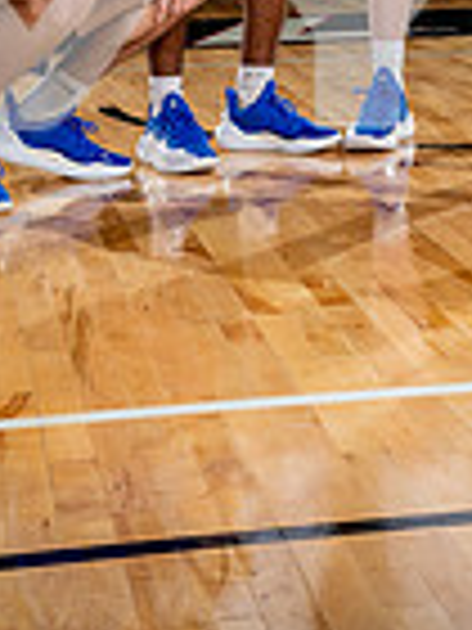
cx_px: 476
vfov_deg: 13.6
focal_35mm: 136
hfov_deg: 10.8
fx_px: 2473
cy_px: -324
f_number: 8
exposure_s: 1/250
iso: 250
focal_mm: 44
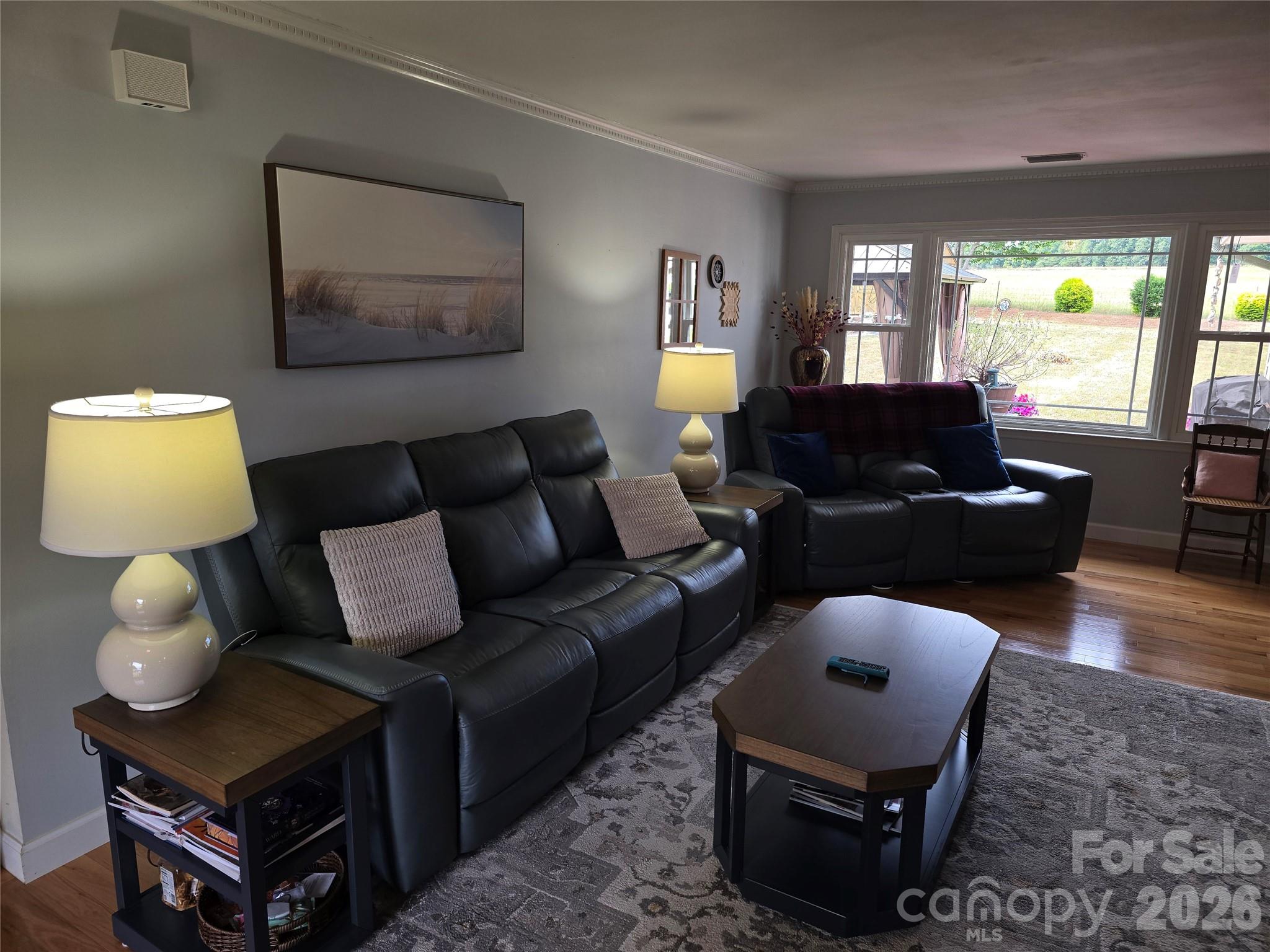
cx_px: 635
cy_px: 476
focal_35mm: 23
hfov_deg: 73.9
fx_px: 844
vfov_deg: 58.9
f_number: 1.7
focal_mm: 6.3
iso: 25
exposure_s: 1/60
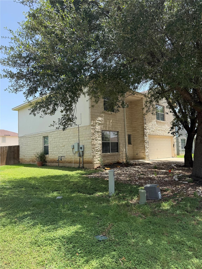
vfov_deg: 71.6
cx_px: 101
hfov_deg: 56.8
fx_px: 187
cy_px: 134
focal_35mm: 24
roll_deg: +2.1
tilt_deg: +4.0
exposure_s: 1/1464
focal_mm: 6.76
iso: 80
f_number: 1.78
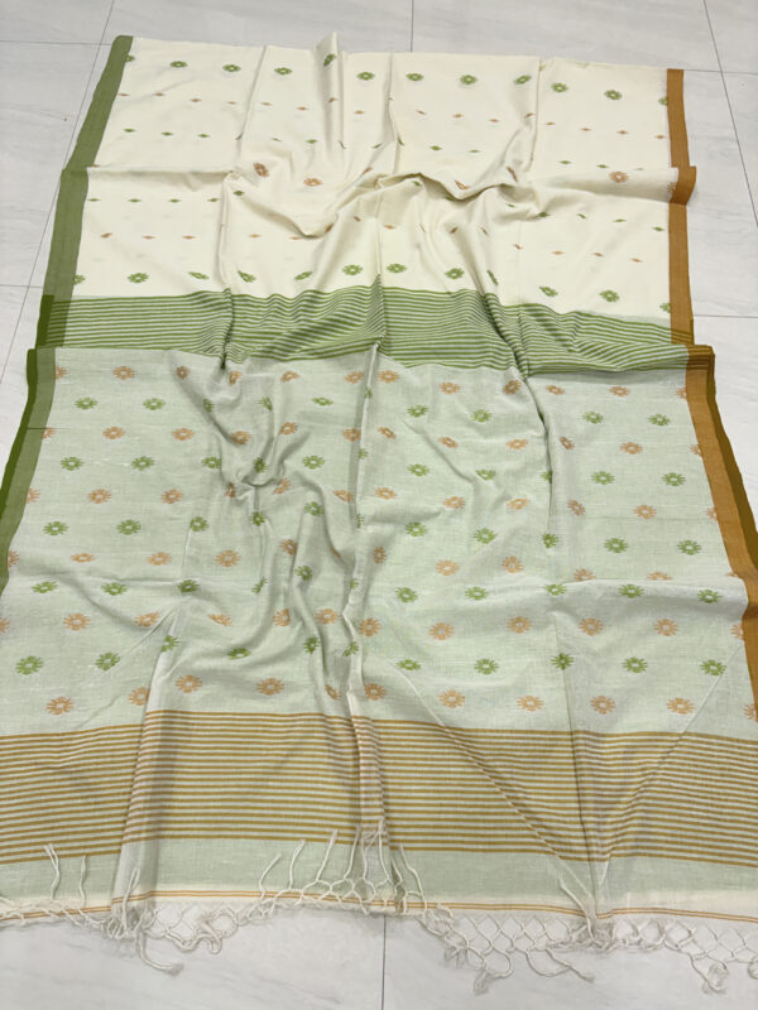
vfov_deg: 67.3
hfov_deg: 53.1
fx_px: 759
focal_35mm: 26
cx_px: 379
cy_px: 505
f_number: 1.6
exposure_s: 1/100
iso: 100
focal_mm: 5.96
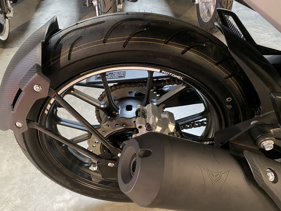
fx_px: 252
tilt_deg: -43.8
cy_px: 120
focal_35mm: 31
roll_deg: +7.0
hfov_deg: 58.2
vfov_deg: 45.3
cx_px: 125
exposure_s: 1/33
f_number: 1.8
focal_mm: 4.25
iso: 500
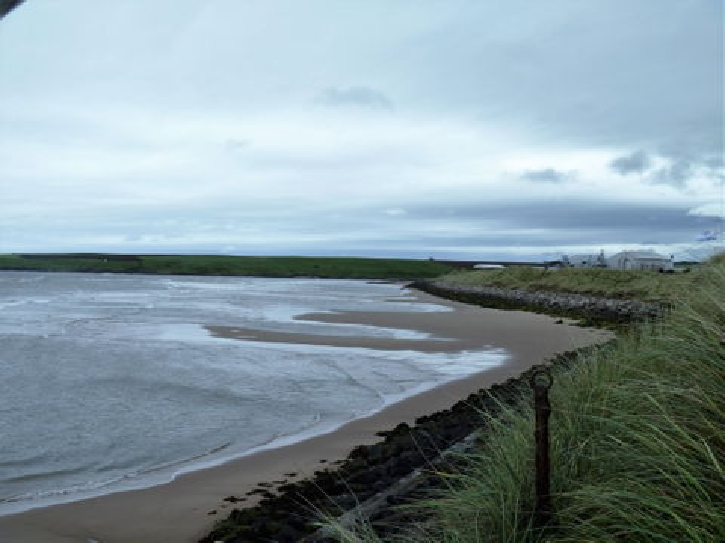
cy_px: 272
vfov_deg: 40.7
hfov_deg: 52.6
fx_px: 733
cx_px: 362
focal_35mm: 35
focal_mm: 6.3
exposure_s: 1/200
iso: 80
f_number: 4.5
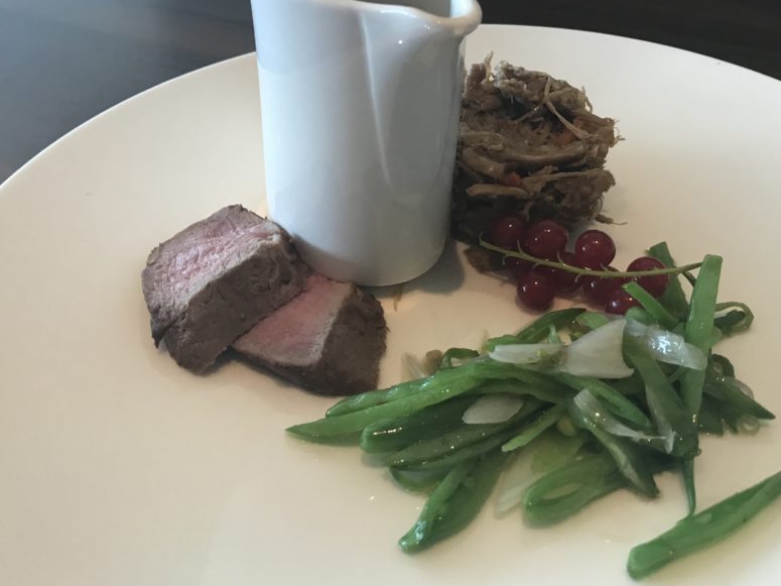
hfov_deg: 50.1
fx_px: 835
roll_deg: +1.7
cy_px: 229
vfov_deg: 38.5
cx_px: 419
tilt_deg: -36.7
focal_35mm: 37
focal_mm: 3.99
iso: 40
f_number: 1.8
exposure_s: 1/17
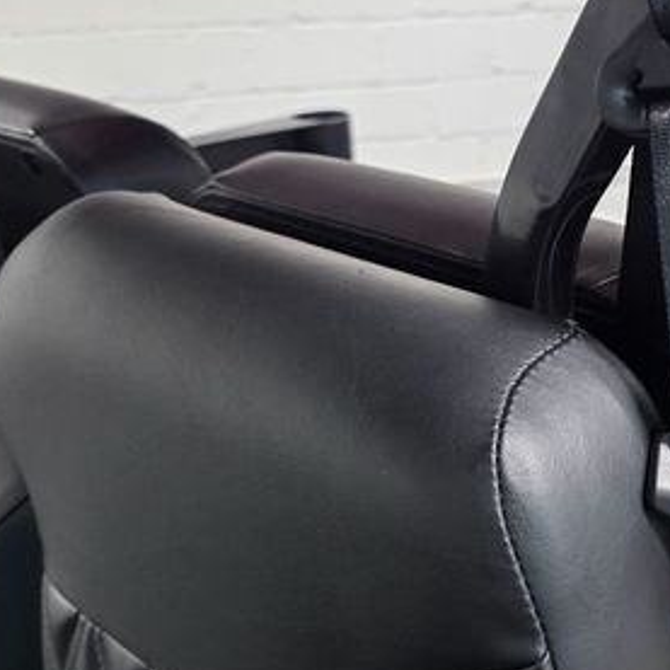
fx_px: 1029
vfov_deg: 36.1
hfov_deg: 33.8
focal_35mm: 47
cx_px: 626
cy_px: 319
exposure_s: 1/120
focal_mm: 6.3
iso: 200
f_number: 1.7
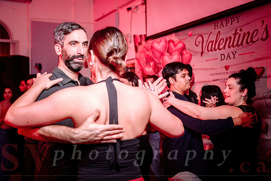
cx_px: 136
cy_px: 90
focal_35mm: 48
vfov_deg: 28.1
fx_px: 361
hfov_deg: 41.1
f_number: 2.8
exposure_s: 1/125
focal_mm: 48
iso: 500
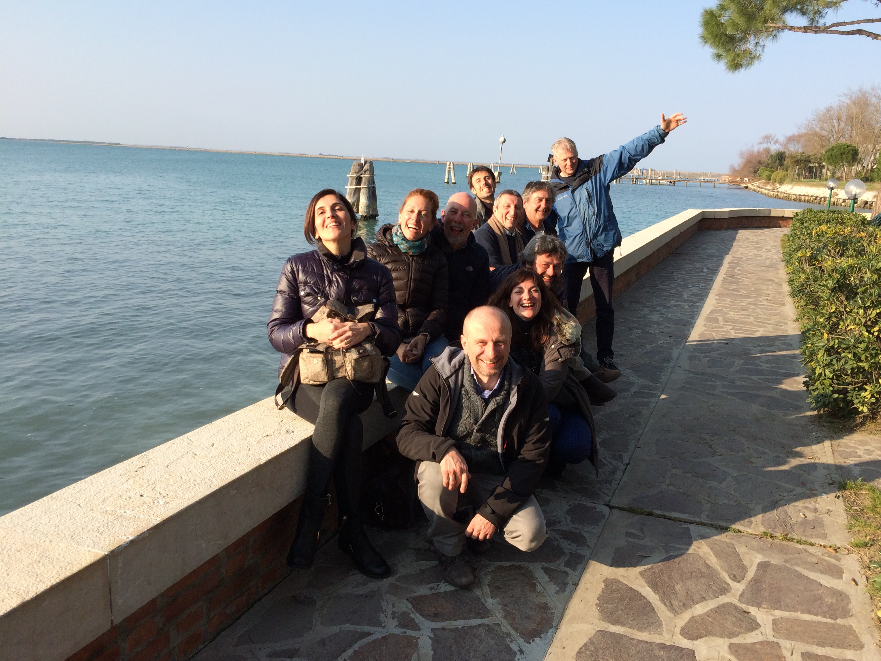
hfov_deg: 58.3
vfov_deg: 45.4
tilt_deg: -13.8
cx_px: 469
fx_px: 789
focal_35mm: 31
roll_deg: -2.4
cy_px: 339
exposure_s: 1/1172
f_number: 2.2
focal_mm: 4.15
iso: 32
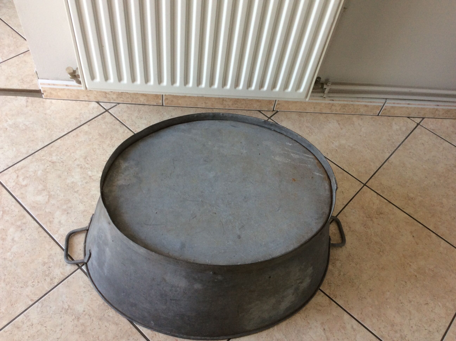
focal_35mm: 32
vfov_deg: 44.1
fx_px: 421
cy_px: 170
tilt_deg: -53.4
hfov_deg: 56.9
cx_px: 228
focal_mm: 3.3
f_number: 2.4
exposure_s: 1/100
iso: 50
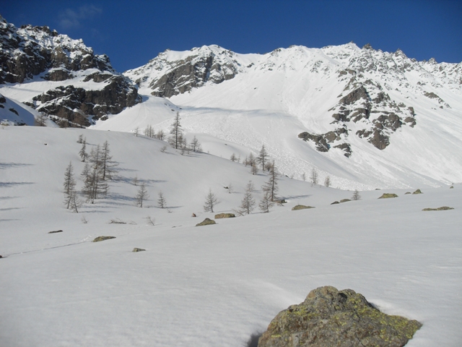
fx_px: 467
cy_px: 174
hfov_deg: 52.6
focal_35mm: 35
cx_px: 231
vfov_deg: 40.7
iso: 80
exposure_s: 1/500
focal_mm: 6.3
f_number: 7
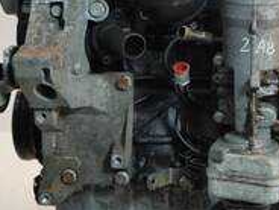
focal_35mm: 73
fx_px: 588
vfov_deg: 19.6
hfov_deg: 26.6
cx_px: 168
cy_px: 3
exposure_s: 1/60
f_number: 3.5
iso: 320
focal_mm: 14
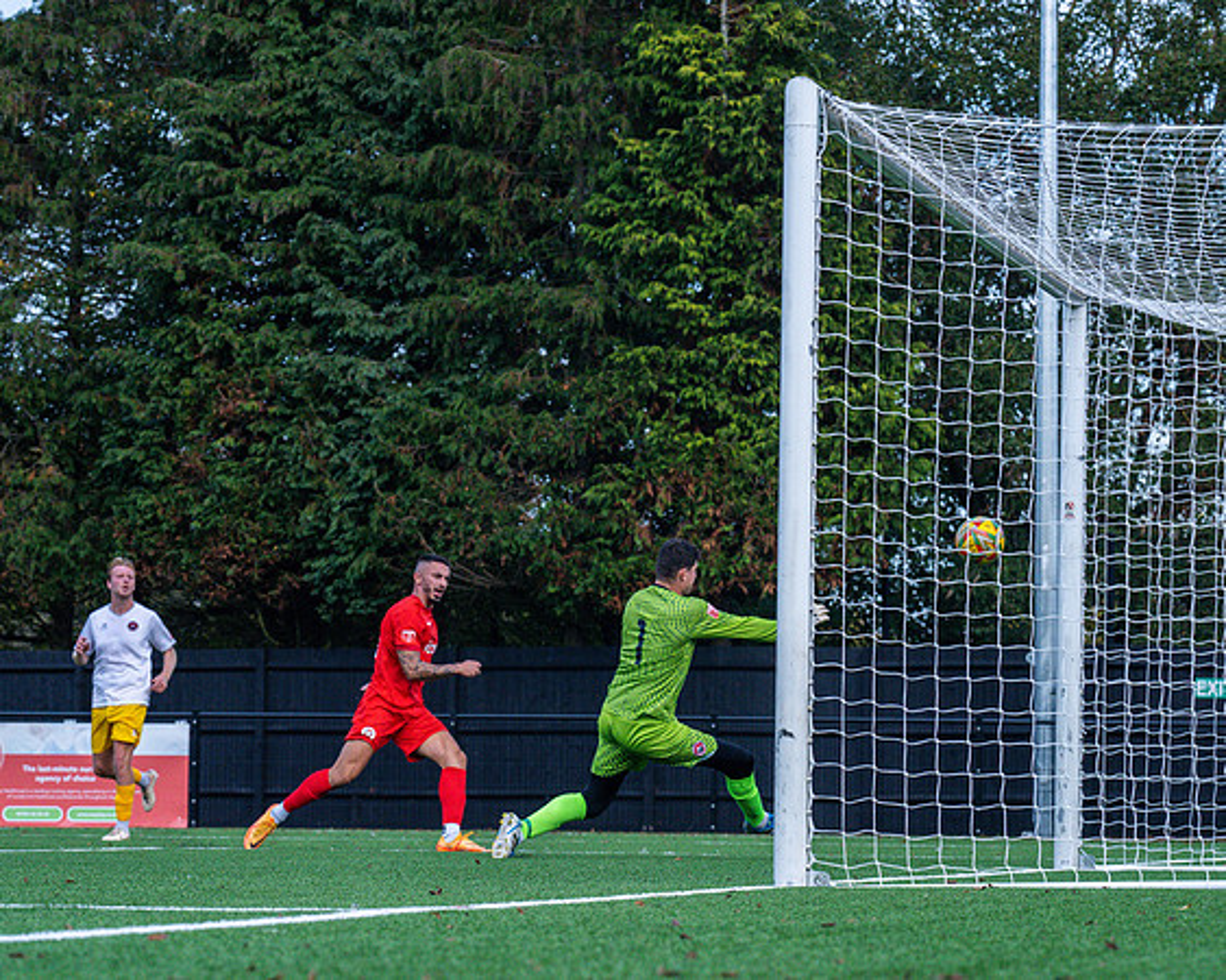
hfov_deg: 11.3
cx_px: 677
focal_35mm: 171
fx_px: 6196
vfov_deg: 9.0
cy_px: 520
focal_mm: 135
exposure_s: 1/2000
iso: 800
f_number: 8
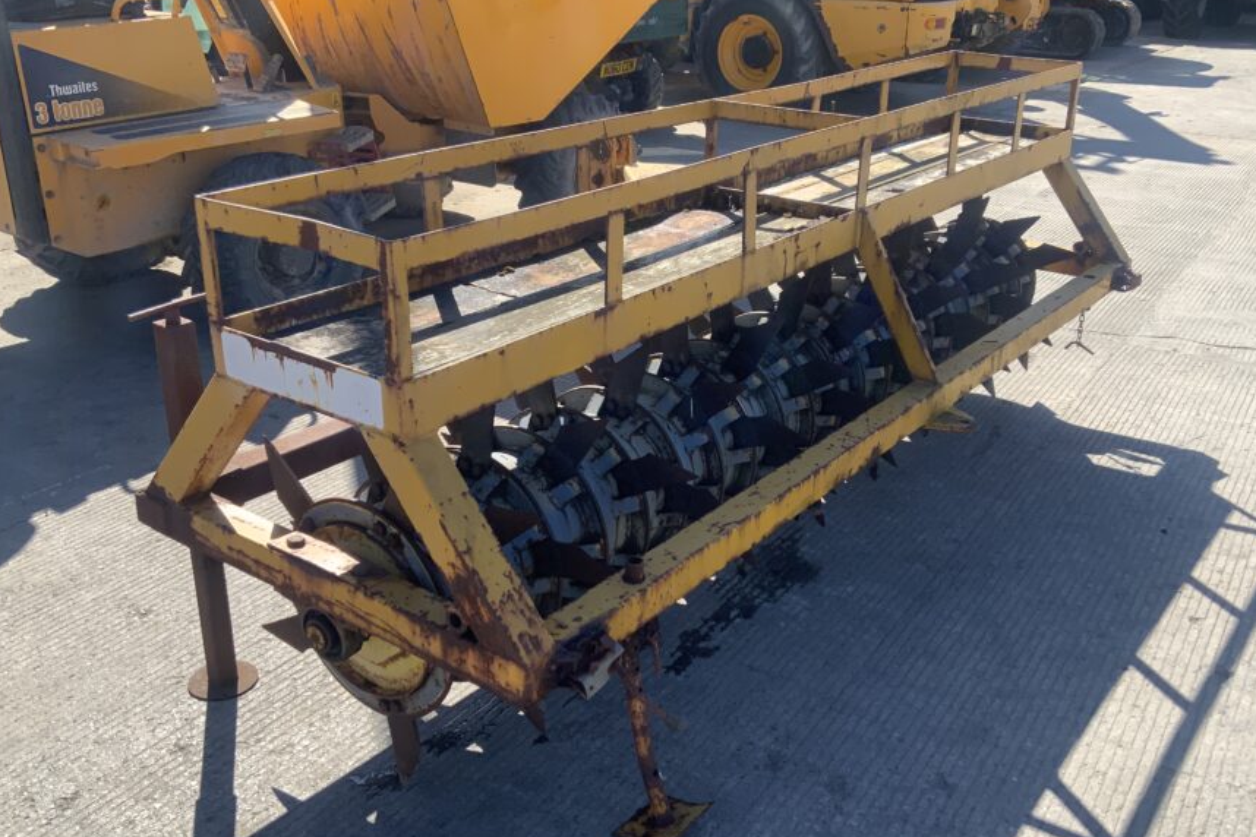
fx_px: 1256
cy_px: 433
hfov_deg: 53.1
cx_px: 666
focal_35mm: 36
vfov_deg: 36.9
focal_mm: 3
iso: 16
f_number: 1.8
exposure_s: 1/978
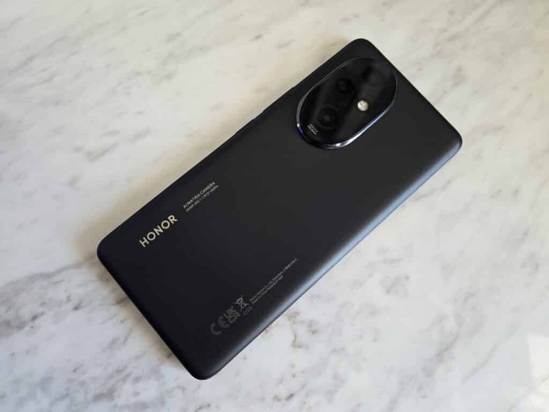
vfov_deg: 58.9
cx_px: 274
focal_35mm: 23
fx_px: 365
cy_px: 206
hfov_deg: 73.9
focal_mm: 6.3
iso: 320
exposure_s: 1/120
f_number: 1.7
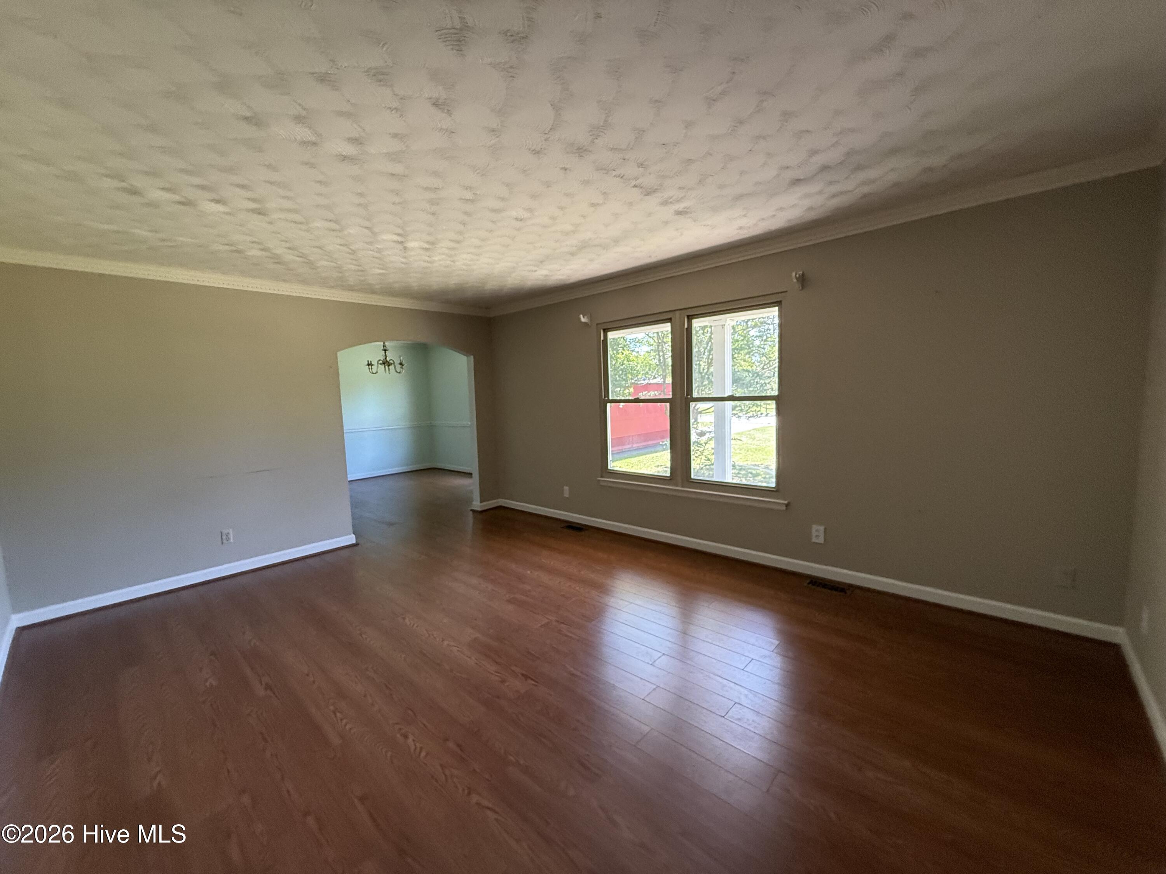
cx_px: 583
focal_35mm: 14
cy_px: 437
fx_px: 472
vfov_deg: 85.7
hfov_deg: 102.1
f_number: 2.2
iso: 320
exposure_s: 1/99
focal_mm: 2.22
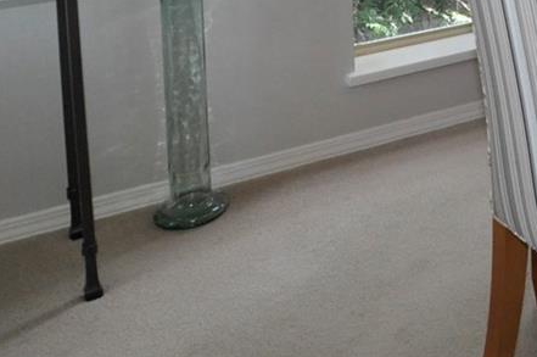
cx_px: 739
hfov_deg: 26.9
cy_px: -213
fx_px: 891
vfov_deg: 19.1
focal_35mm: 60
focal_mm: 11
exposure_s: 1/125
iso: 1000
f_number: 5.6
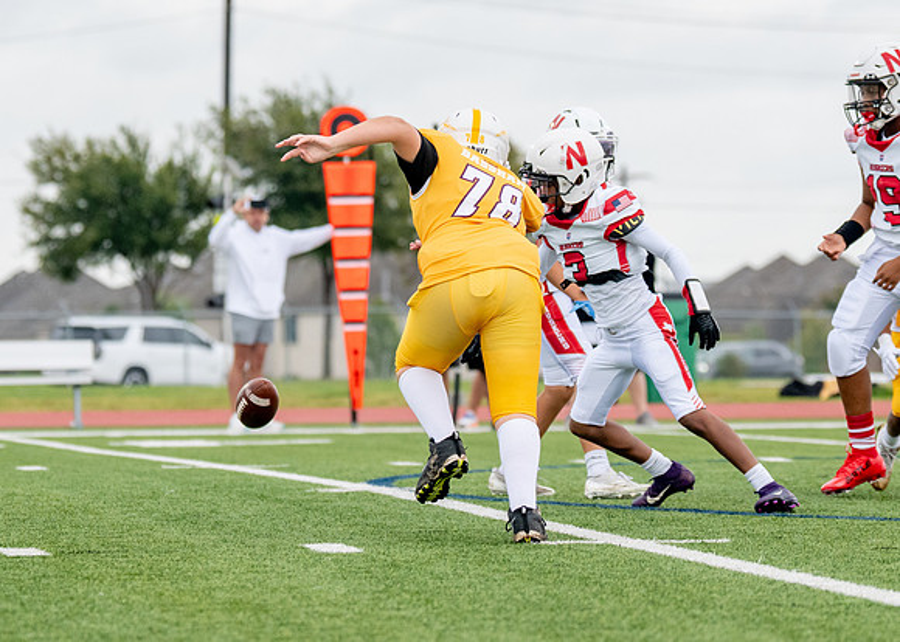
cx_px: 372
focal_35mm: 253
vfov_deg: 5.7
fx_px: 6456
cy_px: 339
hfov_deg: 8.0
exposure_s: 1/2000
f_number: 2.8
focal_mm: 103
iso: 500
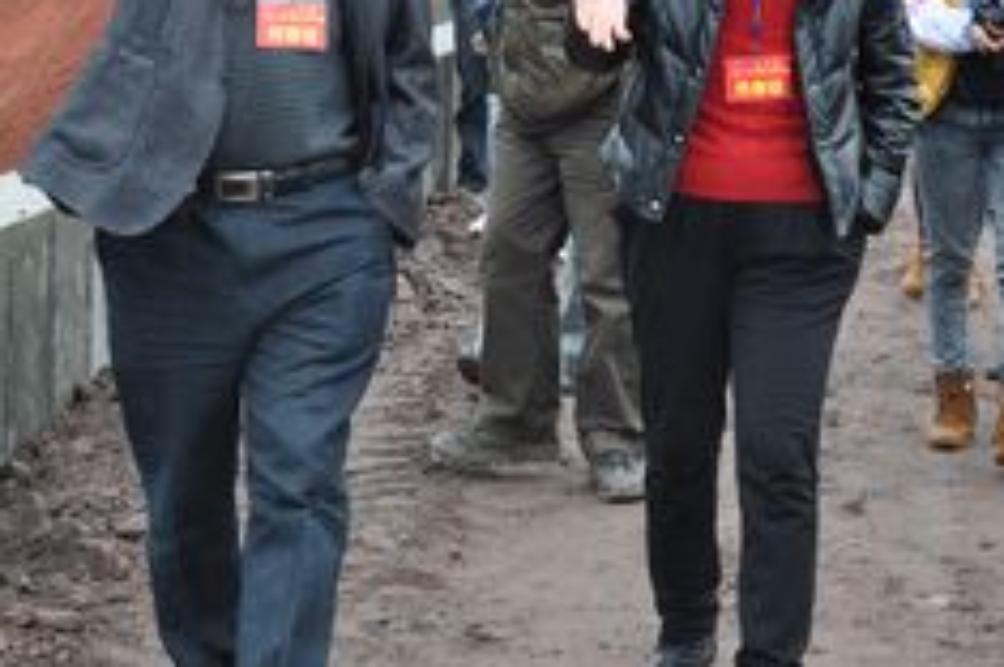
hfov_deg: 19.9
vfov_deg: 13.3
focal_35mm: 102
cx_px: 778
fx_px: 2841
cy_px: 115
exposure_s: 1/125
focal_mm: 32
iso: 250
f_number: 5.6
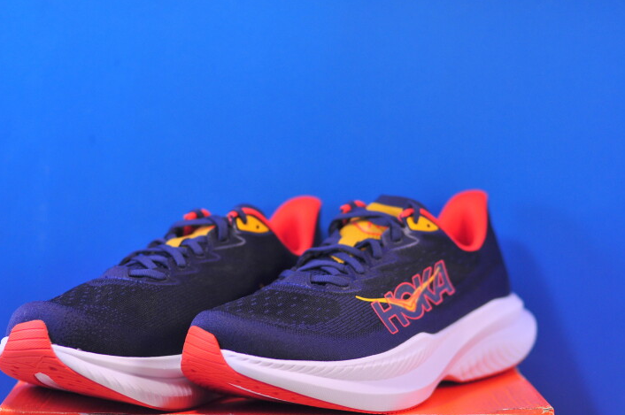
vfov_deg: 16.0
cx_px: 276
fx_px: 1474
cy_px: 230
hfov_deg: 23.9
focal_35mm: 85
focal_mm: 50
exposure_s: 1/320
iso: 250
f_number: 2.2
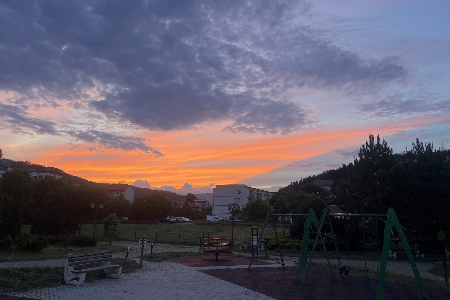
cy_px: 151
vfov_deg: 46.4
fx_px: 350
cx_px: 232
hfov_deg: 65.5
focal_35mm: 28
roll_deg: -2.8
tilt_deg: +11.1
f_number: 1.6
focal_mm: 5.1
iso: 125
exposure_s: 1/121
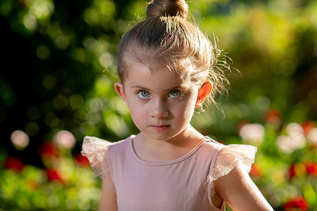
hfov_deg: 19.5
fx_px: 925
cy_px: 106
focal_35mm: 105
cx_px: 158
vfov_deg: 13.0
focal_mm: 105
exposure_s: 1/250
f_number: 2.8
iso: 64
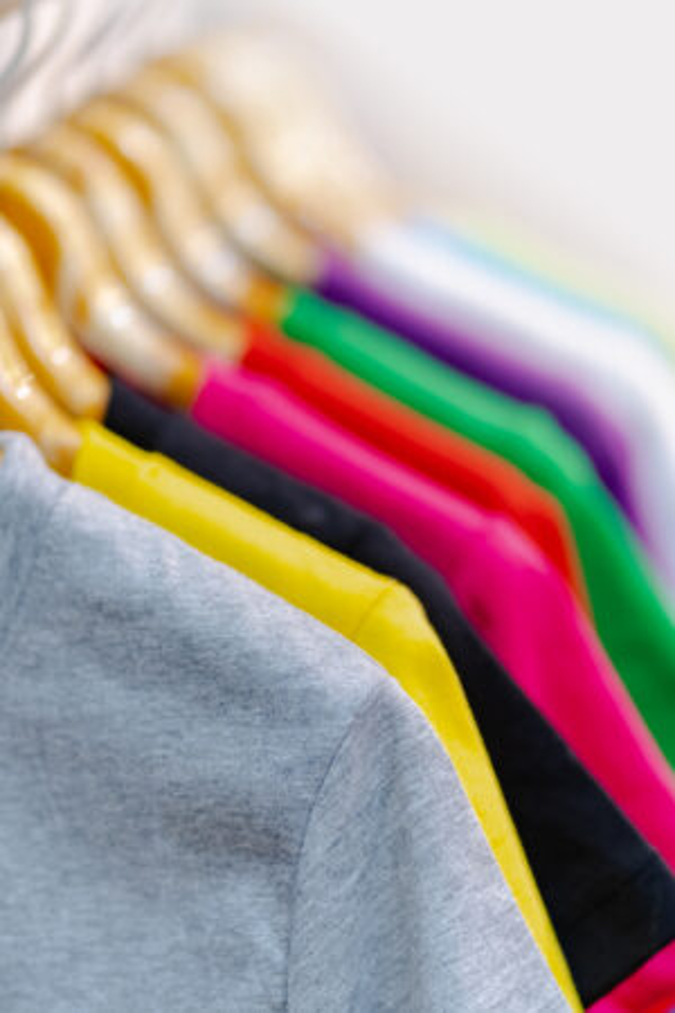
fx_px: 2390
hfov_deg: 16.1
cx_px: 338
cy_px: 506
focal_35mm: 85
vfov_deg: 23.9
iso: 100
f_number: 1.8
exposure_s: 1/50
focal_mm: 85
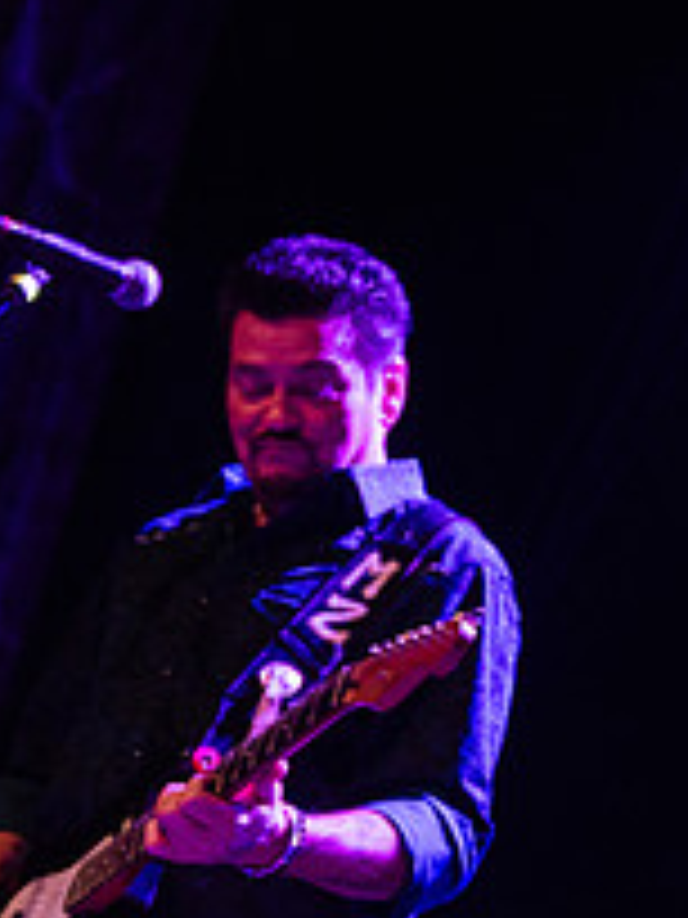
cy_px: 173
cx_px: 1079
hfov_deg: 12.2
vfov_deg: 17.0
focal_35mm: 115
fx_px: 3048
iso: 2500
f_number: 3.2
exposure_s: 1/640
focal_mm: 42
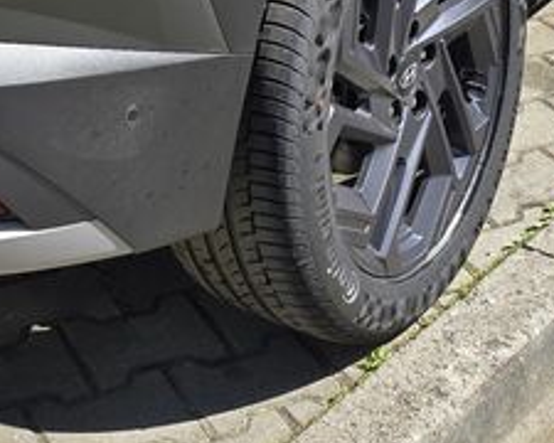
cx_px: -2
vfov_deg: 13.5
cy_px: -362
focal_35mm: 102
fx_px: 1672
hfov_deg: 18.3
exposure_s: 1/378
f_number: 1.7
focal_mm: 6.3
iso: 12
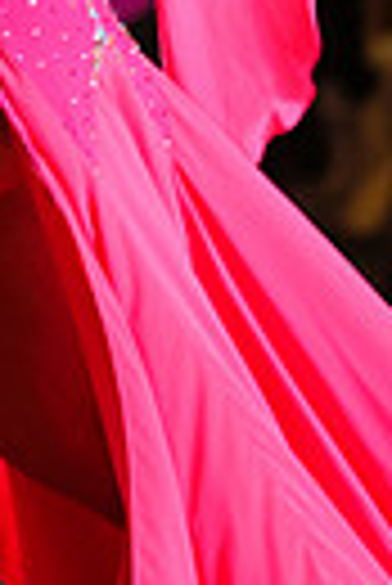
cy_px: -306
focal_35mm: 683
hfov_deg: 2.0
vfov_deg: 3.0
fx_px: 11125
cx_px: -178
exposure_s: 1/400
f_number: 2.8
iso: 1600
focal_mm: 153
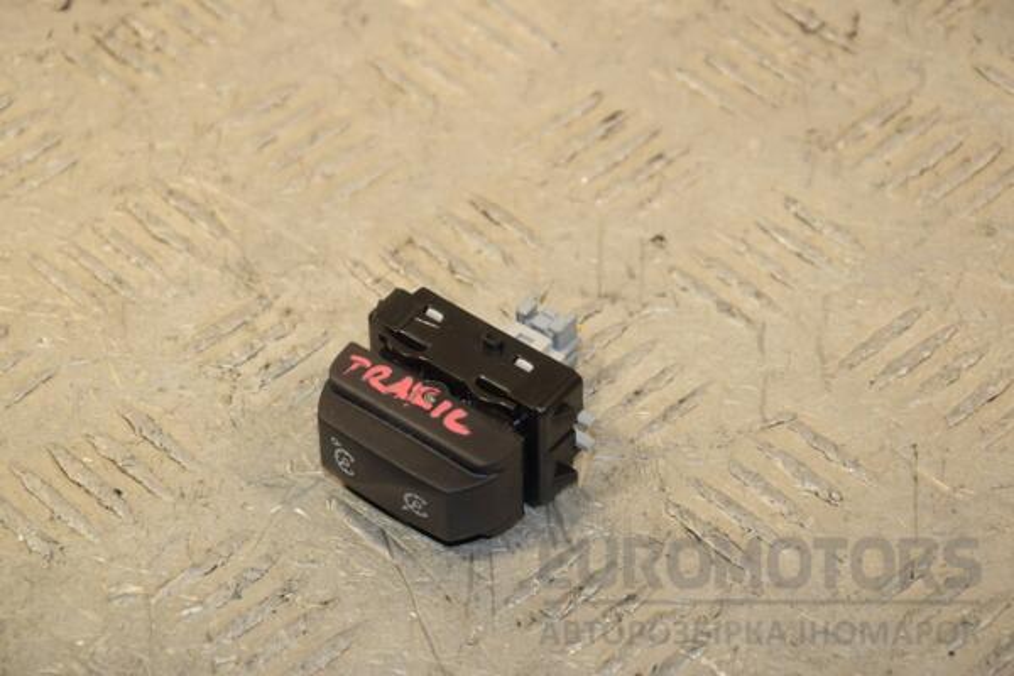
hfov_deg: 14.9
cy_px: 338
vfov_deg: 9.9
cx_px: 507
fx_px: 3887
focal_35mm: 138
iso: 800
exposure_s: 1/200
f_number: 8
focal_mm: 92
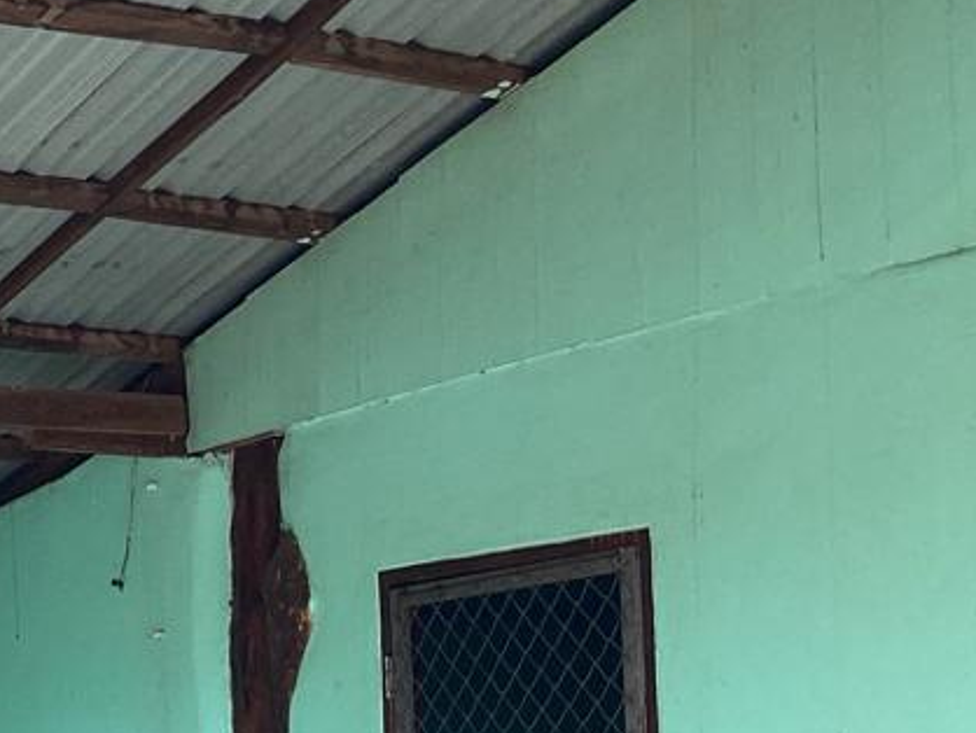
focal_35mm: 85
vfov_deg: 16.7
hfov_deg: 21.8
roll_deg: +1.5
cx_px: -106
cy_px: 854
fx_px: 2398
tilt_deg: -0.1
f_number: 2.4
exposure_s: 1/120
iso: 40
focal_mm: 3.3
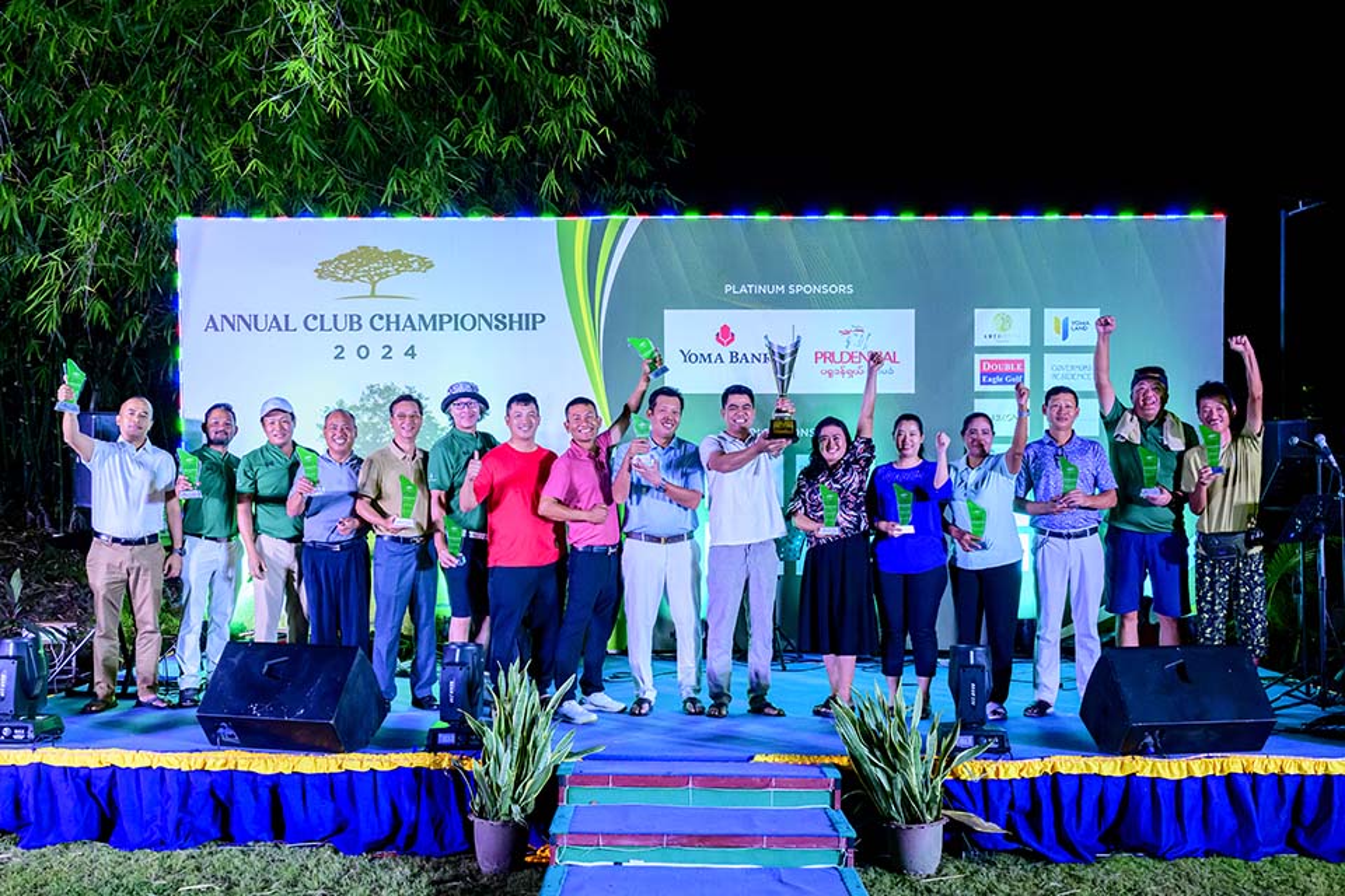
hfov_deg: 58.0
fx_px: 1214
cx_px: 672
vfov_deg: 40.5
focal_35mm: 32
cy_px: 448
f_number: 4.5
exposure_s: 1/250
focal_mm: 32.5
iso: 4000
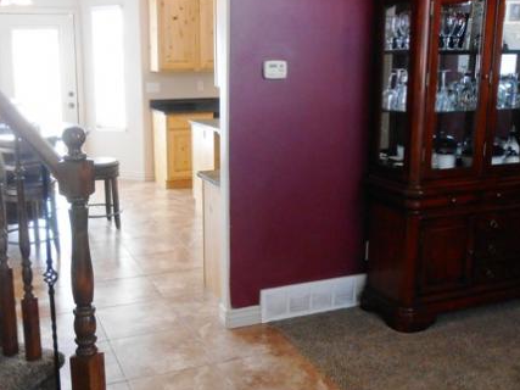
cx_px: 213
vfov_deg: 36.8
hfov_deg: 47.6
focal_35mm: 39
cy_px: 180
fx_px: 586
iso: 250
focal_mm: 4.6
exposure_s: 1/30
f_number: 3.5
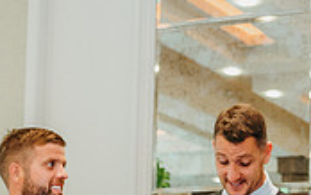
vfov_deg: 10.6
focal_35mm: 119
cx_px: 359
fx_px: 1009
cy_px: 289
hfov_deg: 16.9
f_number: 2.8
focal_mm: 35
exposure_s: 1/125
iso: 1600
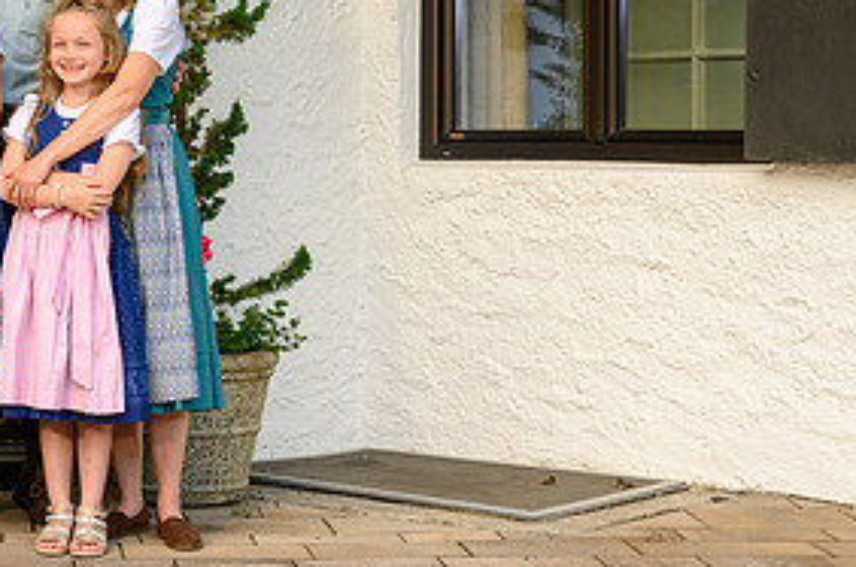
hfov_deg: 18.9
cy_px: 118
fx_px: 2492
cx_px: -9
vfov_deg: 12.9
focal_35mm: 105
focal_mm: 51
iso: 400
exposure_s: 1/160
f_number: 7.1
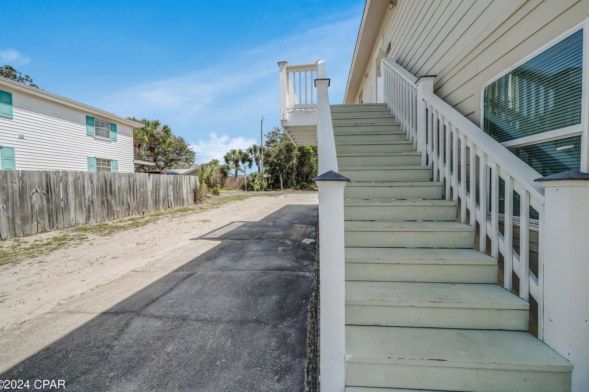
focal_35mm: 13
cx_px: 313
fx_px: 213
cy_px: 192
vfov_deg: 85.4
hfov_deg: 108.2
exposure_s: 1/800
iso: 100
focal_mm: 12
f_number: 5.6
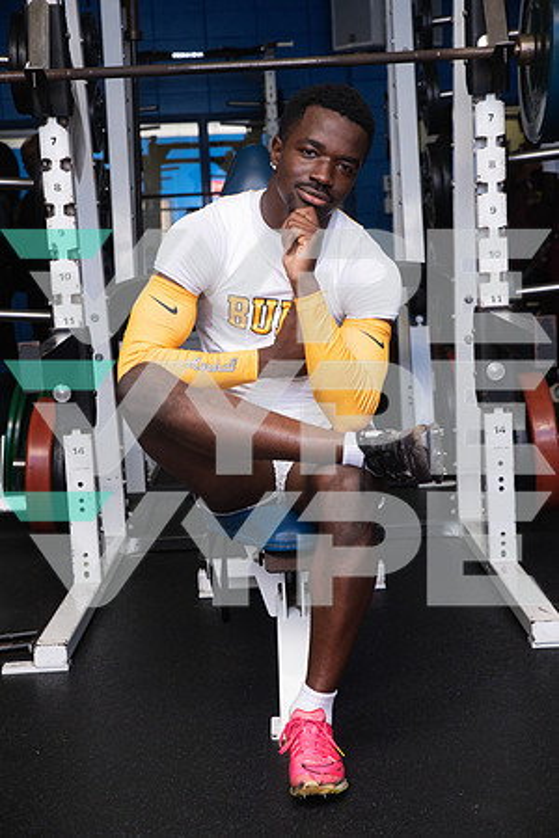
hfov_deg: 22.6
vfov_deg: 33.4
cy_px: 419
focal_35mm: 60
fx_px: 1397
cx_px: 280
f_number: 6.3
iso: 500
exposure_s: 1/400
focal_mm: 60
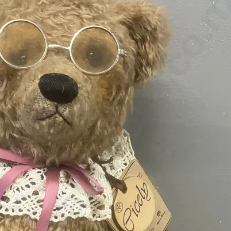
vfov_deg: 26.0
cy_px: 228
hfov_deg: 26.9
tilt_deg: -24.1
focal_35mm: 63
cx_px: 56
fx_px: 476
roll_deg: -3.5
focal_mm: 3.99
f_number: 1.8
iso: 200
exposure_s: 1/50
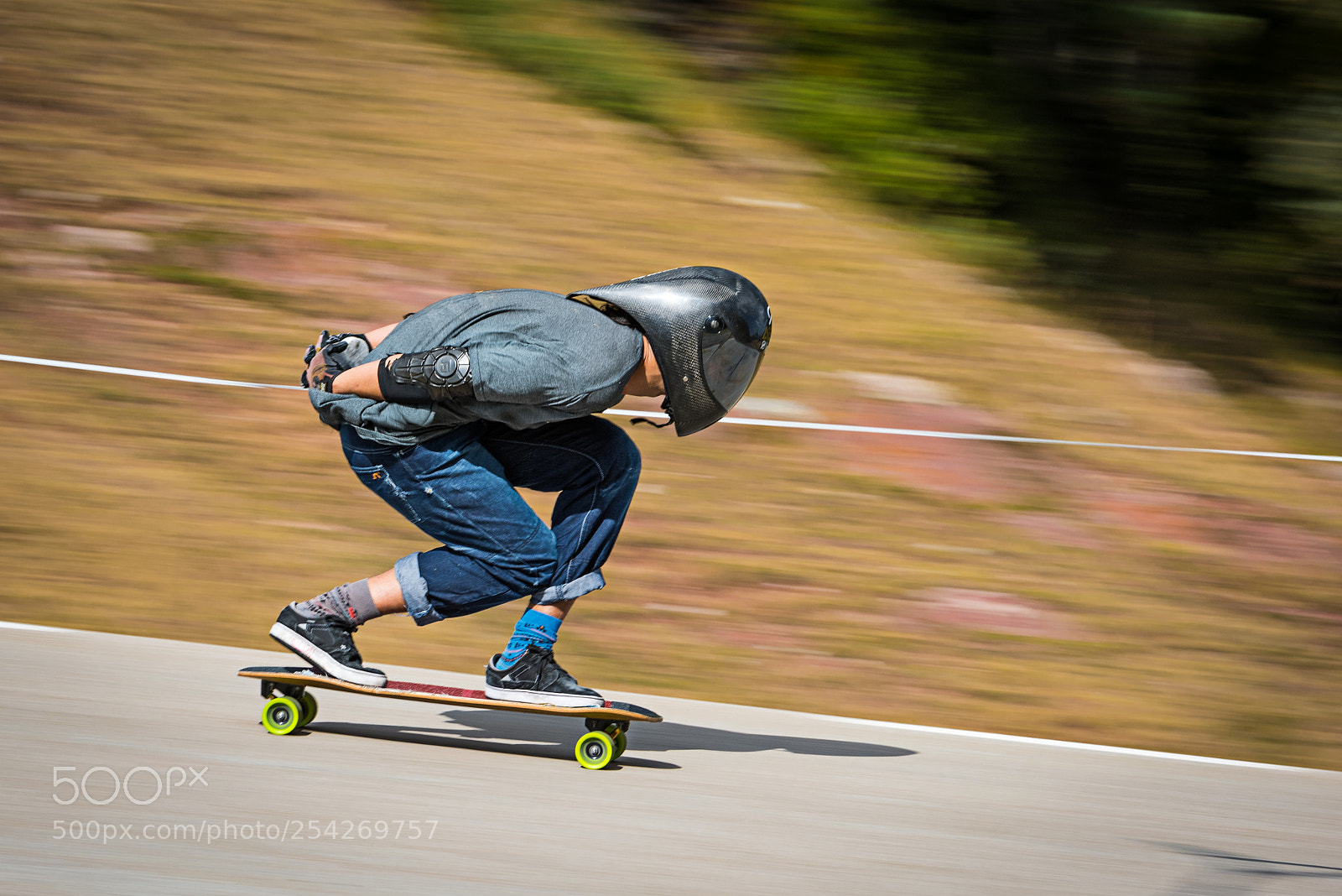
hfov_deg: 15.8
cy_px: 448
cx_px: 671
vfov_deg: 10.6
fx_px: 4848
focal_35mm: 130
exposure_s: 1/125
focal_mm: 130
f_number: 14
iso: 100
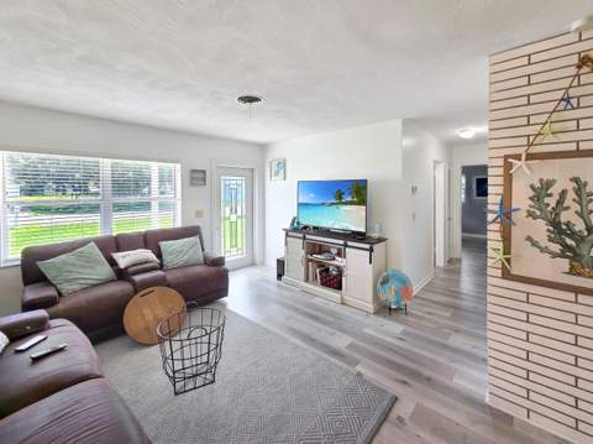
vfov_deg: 89.8
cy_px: 222
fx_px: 222
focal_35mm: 13
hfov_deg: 106.2
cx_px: 296
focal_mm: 2.2
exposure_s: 1/120
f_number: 2.2
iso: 80
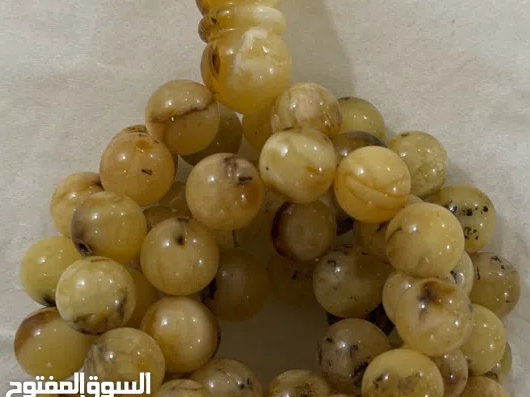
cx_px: 301
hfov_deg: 33.2
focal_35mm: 58
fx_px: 888
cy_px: 228
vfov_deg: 25.2
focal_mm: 6.76
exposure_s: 1/60
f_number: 1.78
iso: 125
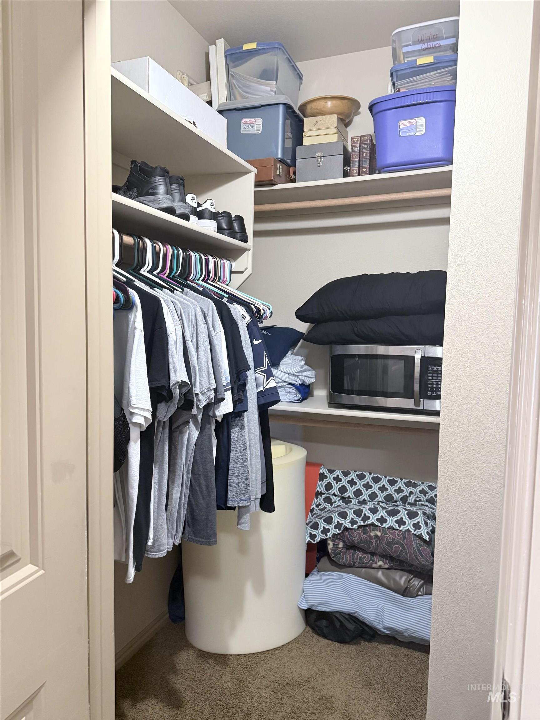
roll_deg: -0.2
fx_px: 499
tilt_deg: -2.6
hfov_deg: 56.8
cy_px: 360
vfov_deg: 71.6
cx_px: 270
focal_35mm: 24
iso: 500
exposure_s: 1/60
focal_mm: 6.76
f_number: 1.78
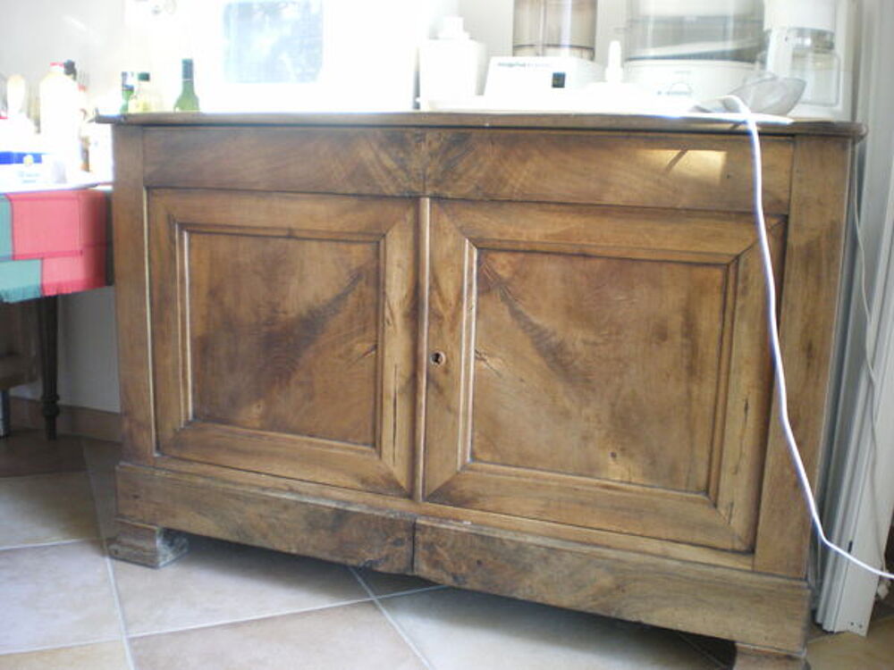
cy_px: 335
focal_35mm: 36
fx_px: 930
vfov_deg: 39.7
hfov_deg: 51.4
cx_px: 447
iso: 320
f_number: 3.1
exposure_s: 1/50
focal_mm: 6.3
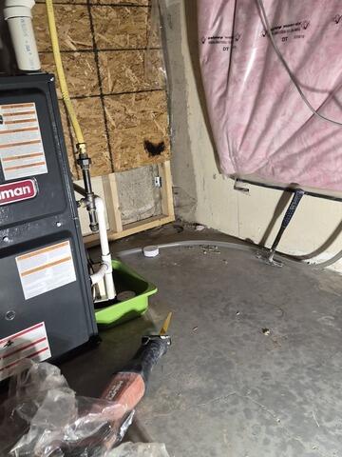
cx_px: 171
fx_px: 303
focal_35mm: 23
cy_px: 228
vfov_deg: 73.9
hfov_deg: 58.9
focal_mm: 5.4
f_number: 1.8
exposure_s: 1/61
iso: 125
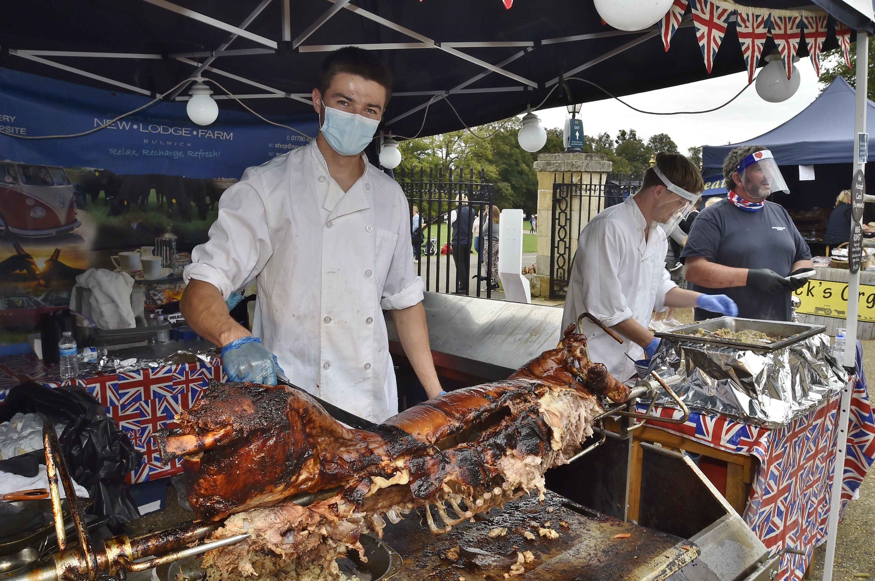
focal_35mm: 26
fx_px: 631
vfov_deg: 49.5
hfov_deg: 69.4
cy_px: 290
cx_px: 438
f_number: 18
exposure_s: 1/100
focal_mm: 26
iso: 500
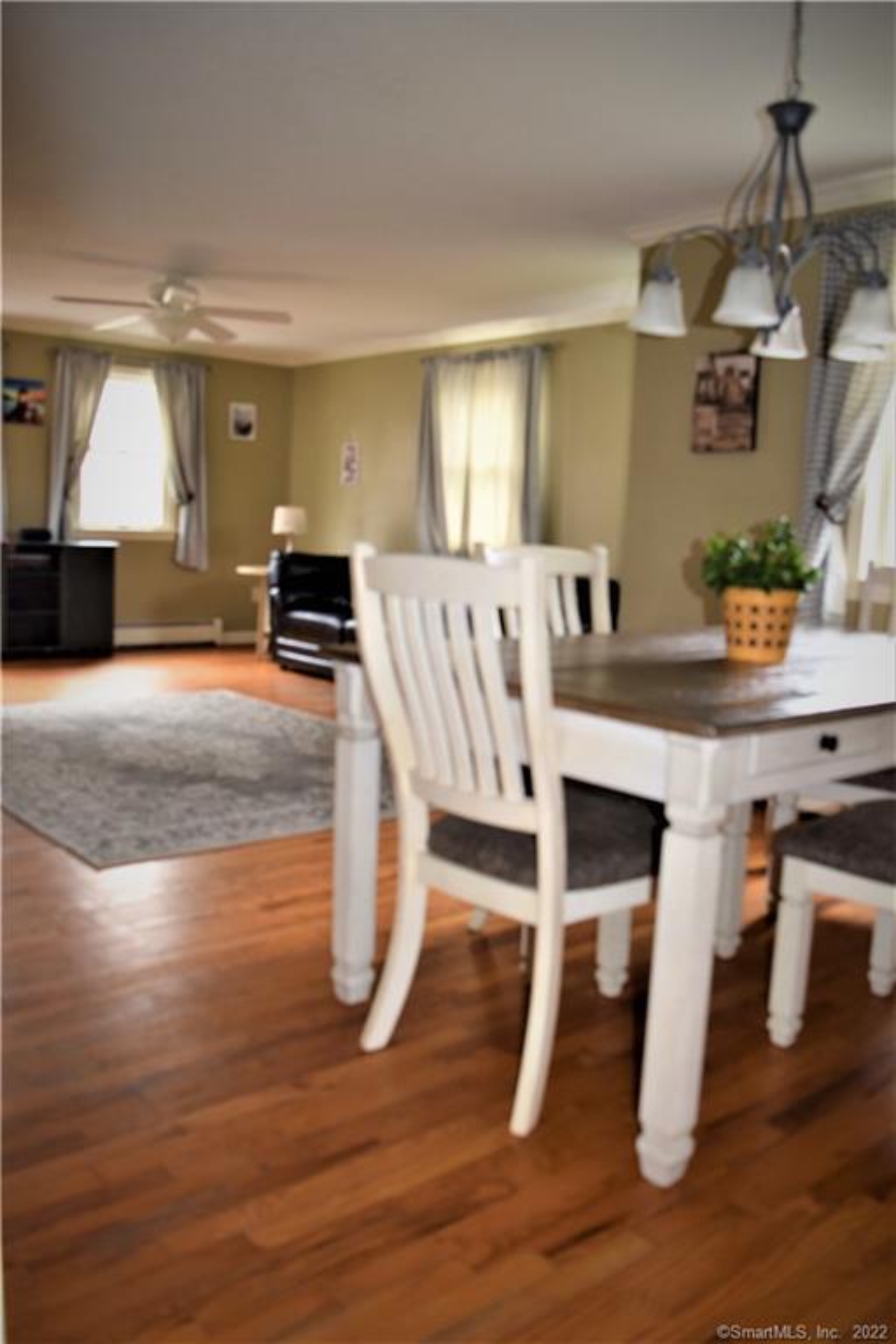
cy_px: 672
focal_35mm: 30
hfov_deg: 43.6
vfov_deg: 61.9
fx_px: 1120
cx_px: 448
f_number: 4.5
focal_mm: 20
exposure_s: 1/80
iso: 800
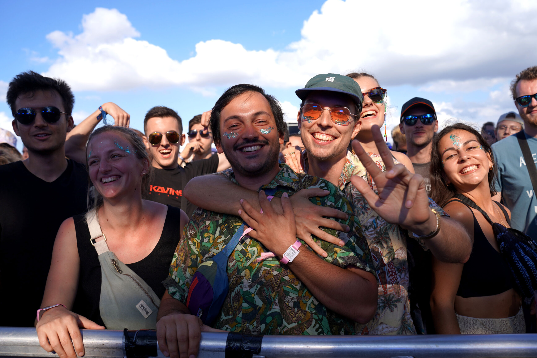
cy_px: 179
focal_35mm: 28
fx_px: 418
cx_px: 268
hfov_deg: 65.5
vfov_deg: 46.4
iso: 100
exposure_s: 1/640
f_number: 4.5
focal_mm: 28
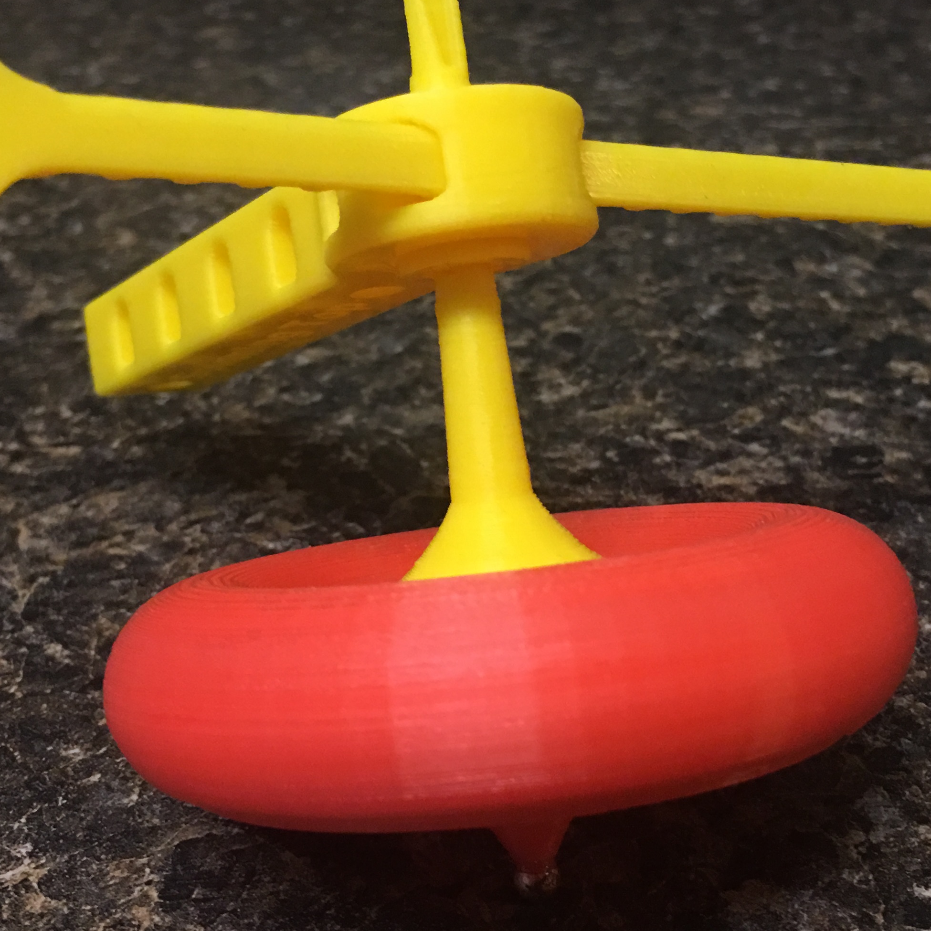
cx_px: 519
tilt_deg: -26.5
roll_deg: +0.8
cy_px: 481
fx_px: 1613
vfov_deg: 32.2
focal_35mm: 53
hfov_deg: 32.2
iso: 64
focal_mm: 4.15
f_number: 2.2
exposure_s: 1/15
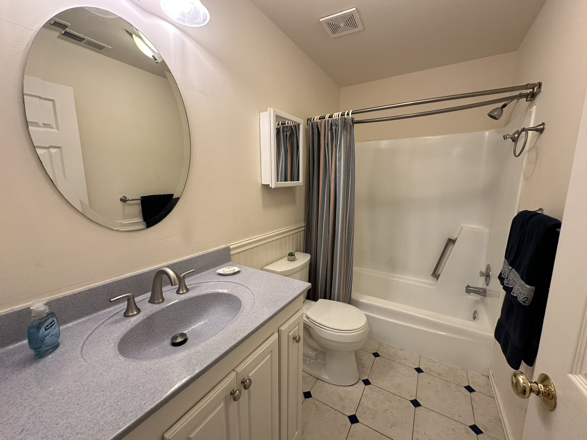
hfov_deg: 102.1
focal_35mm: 14
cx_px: 294
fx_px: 237
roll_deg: +0.3
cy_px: 220
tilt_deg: -9.1
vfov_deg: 85.7
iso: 160
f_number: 2.2
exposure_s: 1/120
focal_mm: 2.22
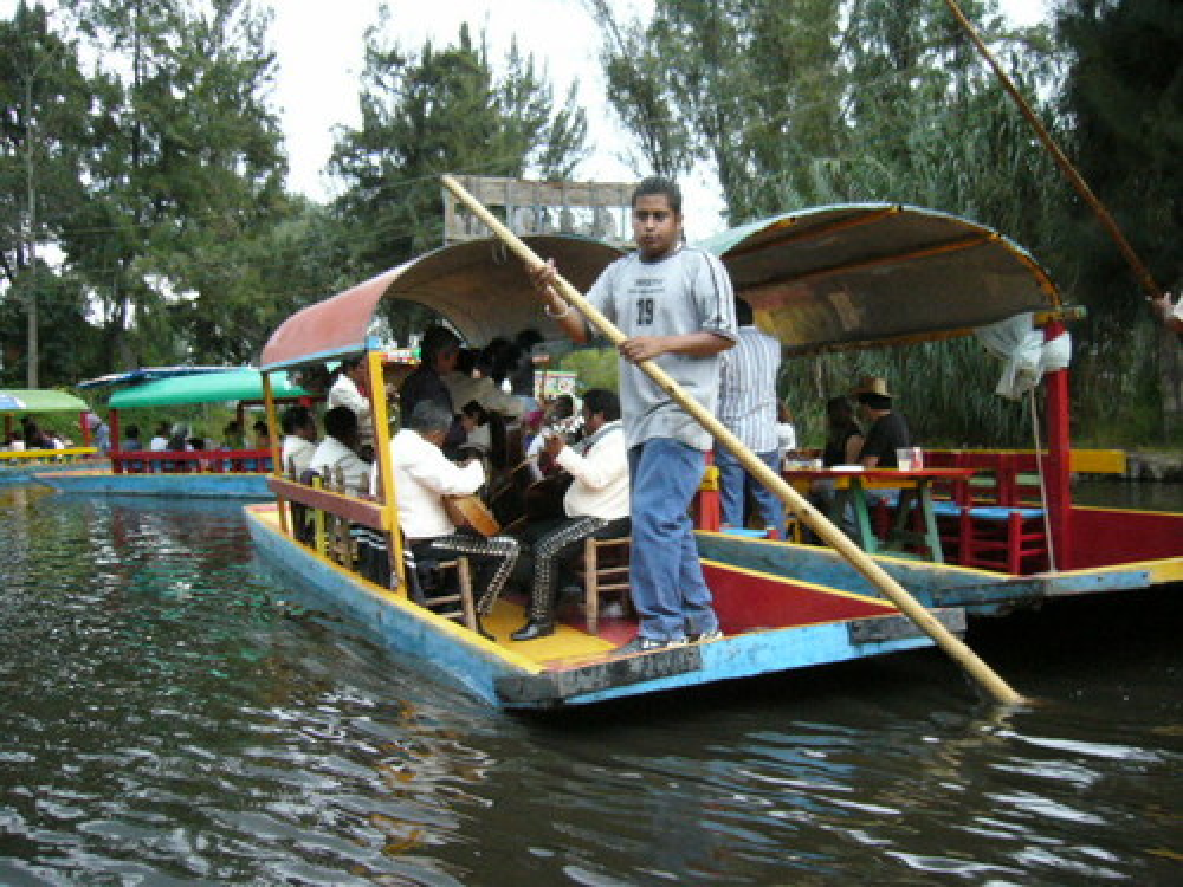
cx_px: 592
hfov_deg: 52.6
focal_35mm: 35
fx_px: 1196
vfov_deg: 40.7
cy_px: 444
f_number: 2.8
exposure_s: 1/500
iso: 400
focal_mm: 5.8
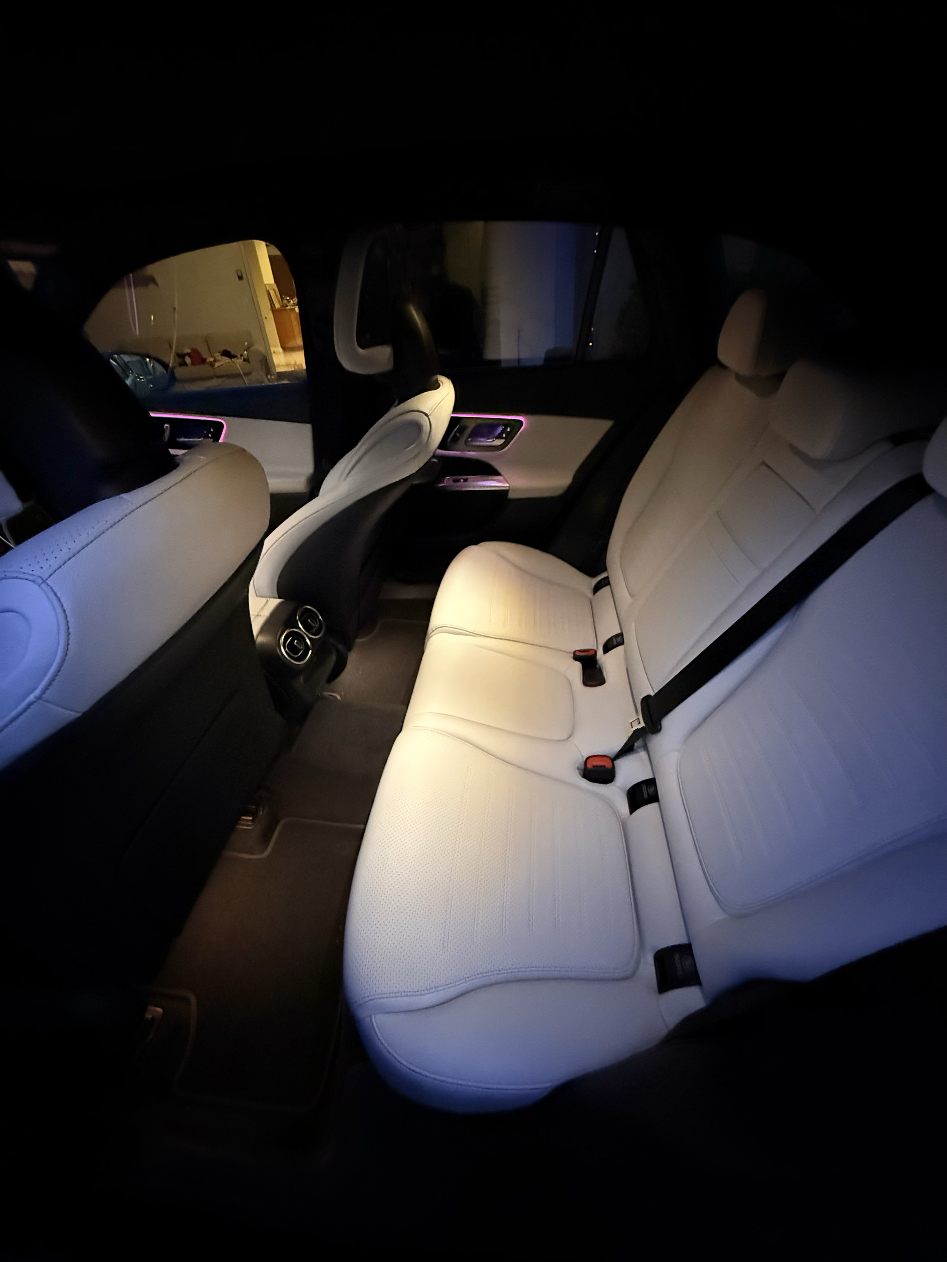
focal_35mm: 14
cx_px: 474
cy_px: 631
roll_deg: +4.3
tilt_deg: -33.9
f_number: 2.2
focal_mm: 2.22
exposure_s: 1/41
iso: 1250
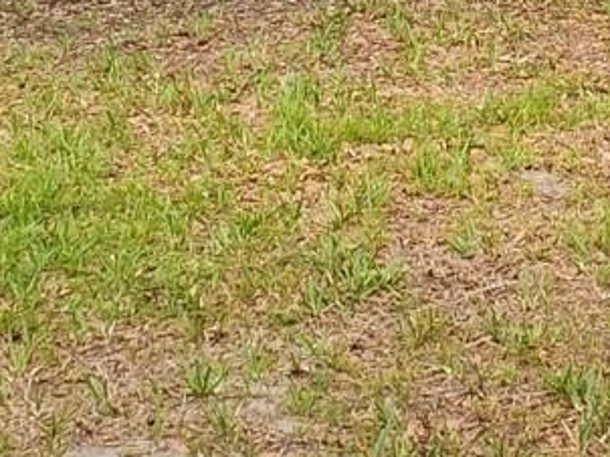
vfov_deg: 11.2
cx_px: 703
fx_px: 2148
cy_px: -394
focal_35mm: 122
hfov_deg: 15.6
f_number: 1.7
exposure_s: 1/758
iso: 12
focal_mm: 6.3
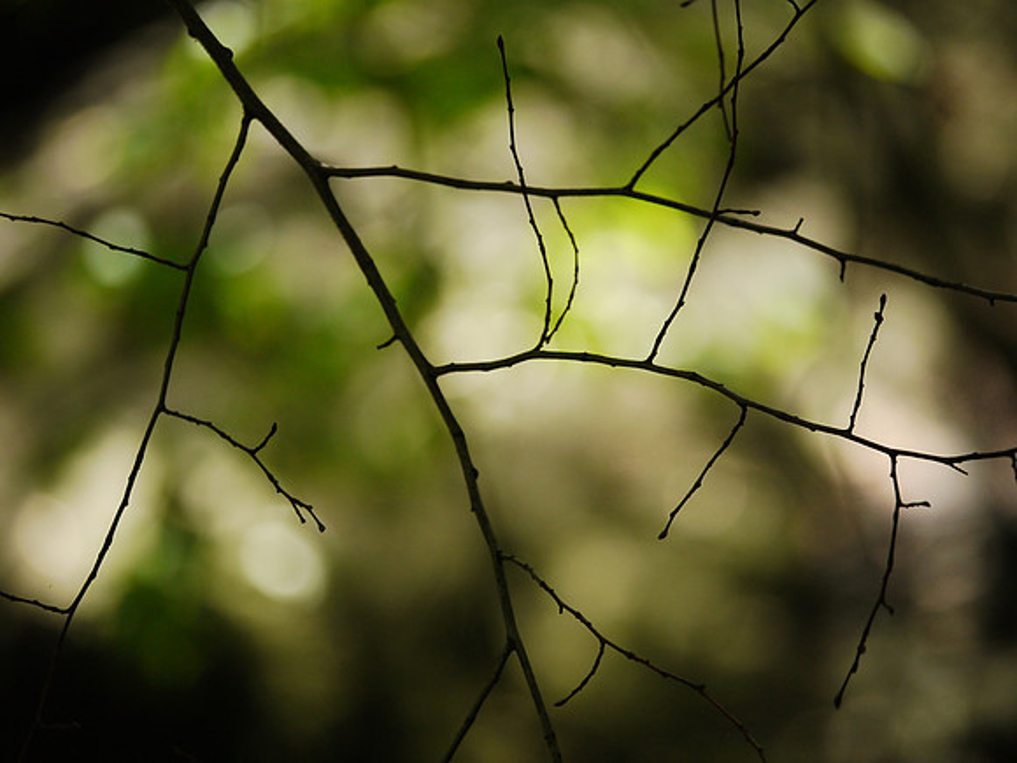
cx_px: 508
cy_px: 382
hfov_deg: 7.8
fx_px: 7462
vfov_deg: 5.9
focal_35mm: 254
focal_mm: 127
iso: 400
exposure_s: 1/250
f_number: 4.3
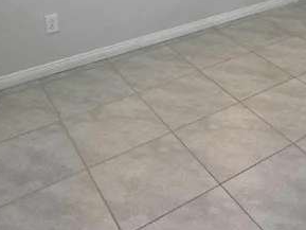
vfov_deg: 26.5
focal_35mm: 46
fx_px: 407
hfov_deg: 40.3
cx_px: 222
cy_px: -73
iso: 80
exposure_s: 1/120
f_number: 1.9
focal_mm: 2.2
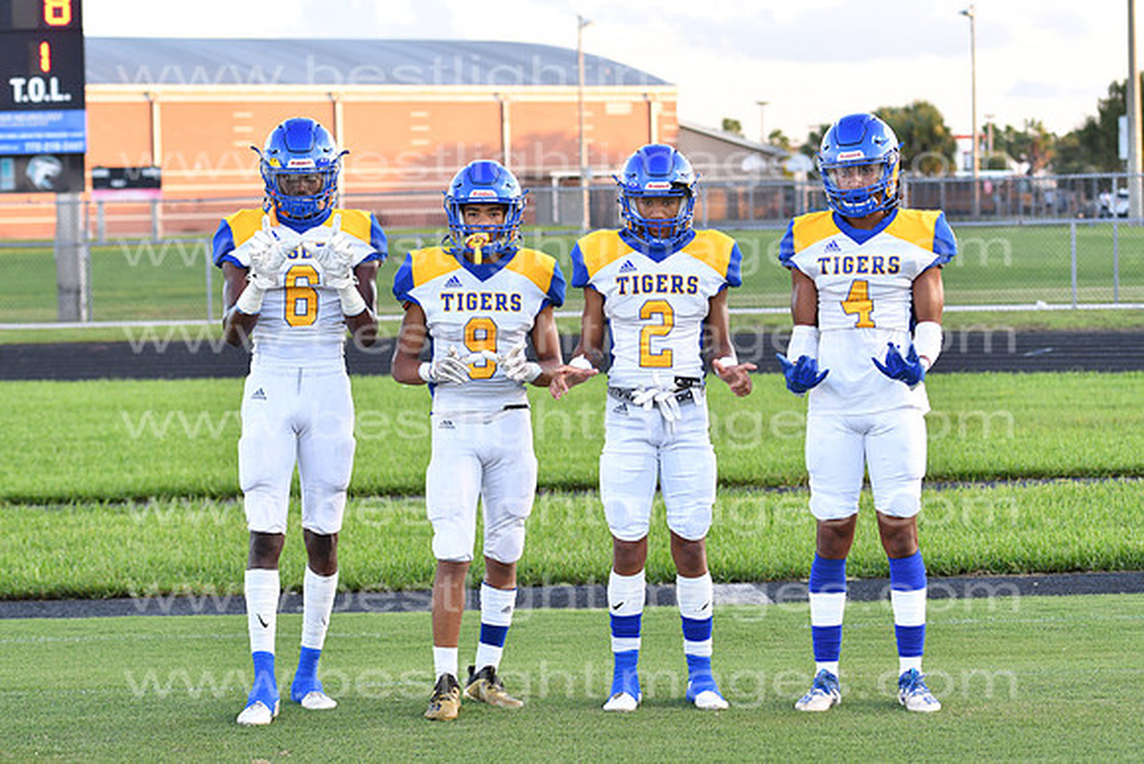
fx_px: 3337
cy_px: 382
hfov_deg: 19.5
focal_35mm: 105
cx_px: 572
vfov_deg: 13.0
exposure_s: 1/320
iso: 640
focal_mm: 70
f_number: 4
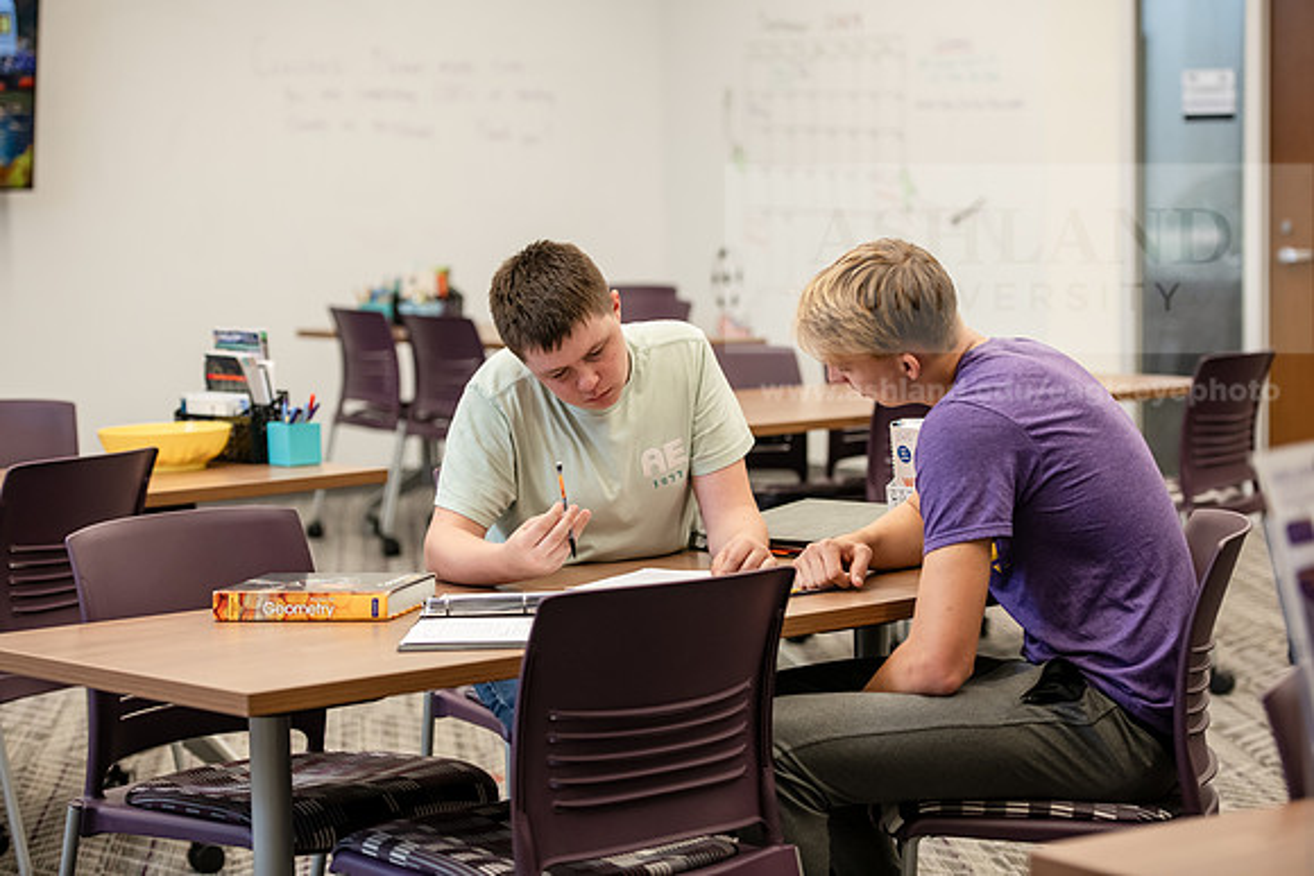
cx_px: 657
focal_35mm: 86
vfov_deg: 15.9
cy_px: 438
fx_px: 3140
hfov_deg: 23.6
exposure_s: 1/200
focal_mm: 86
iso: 800
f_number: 3.2
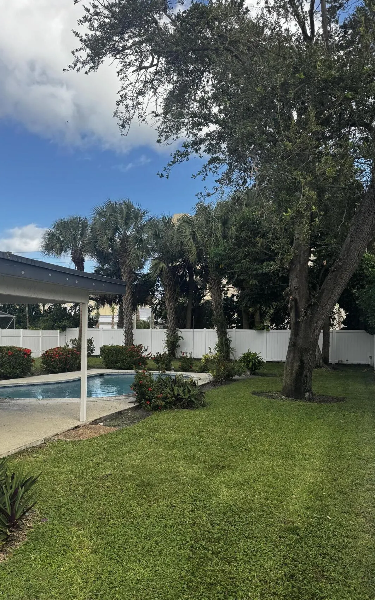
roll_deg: +1.3
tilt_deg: -0.3
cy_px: 333
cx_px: 163
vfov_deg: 62.7
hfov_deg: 41.8
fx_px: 491
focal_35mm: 30
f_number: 1.78
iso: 80
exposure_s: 1/2041
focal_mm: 6.76
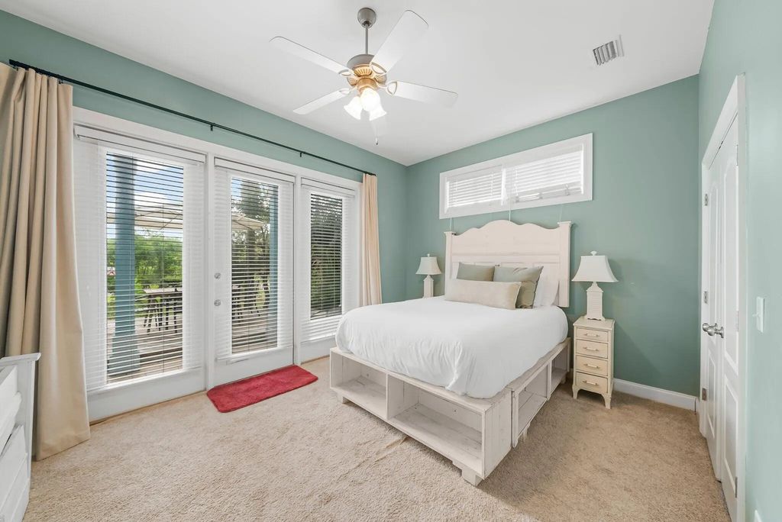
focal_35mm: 12
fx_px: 261
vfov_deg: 90.1
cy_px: 261
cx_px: 391
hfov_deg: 112.6
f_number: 9
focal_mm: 12
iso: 400
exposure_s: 1/13
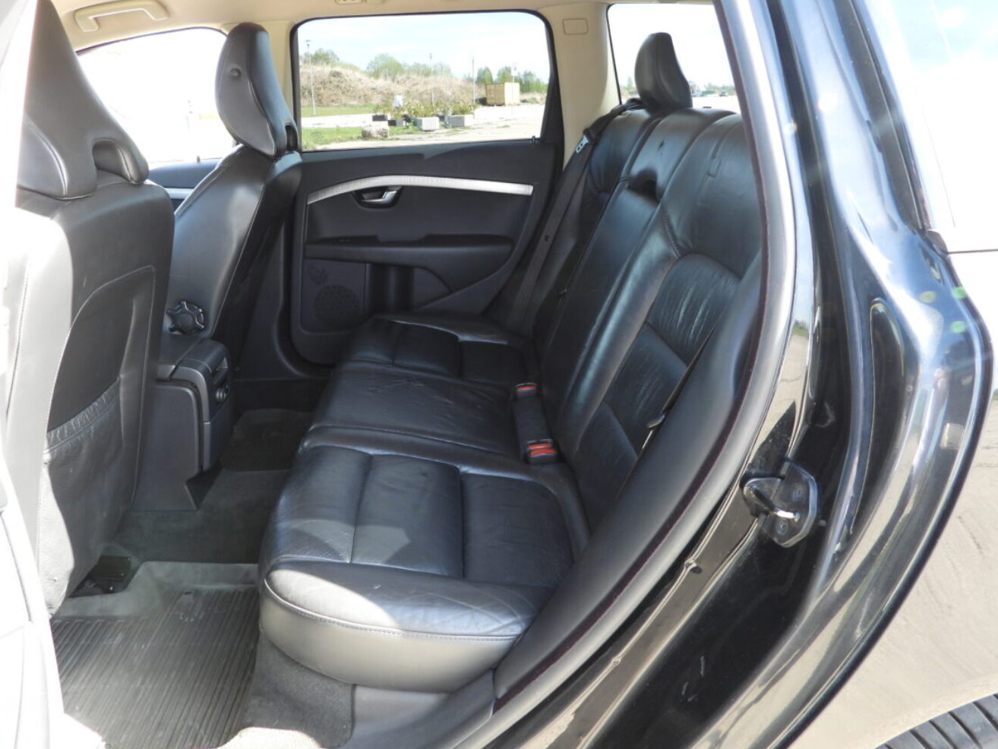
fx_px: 750
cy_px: 352
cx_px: 461
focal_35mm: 26
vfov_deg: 53.0
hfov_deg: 67.2
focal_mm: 4.3
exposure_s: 1/60
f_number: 2.8
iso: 100
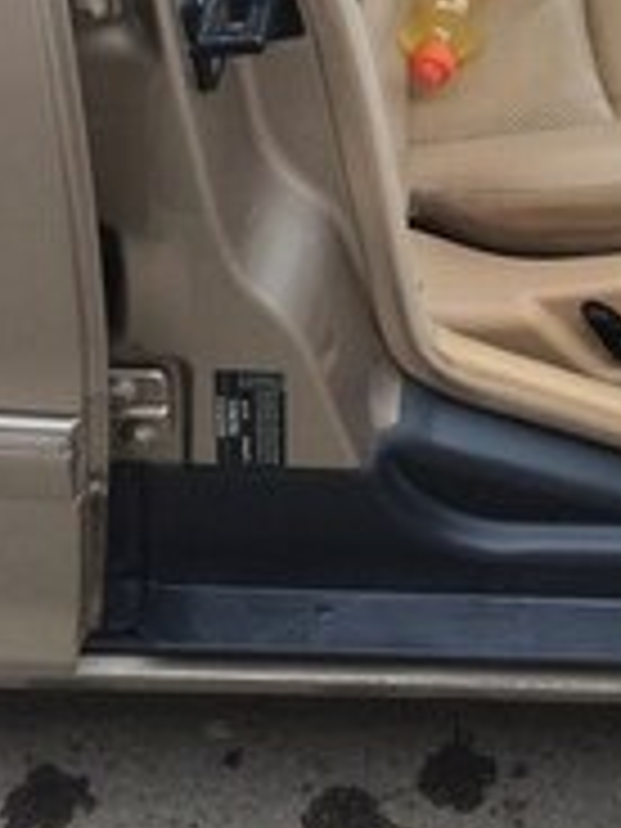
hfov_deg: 18.3
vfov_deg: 22.6
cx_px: 657
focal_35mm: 78
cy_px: -225
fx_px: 1866
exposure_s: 1/100
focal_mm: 4.15
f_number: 2.2
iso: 64
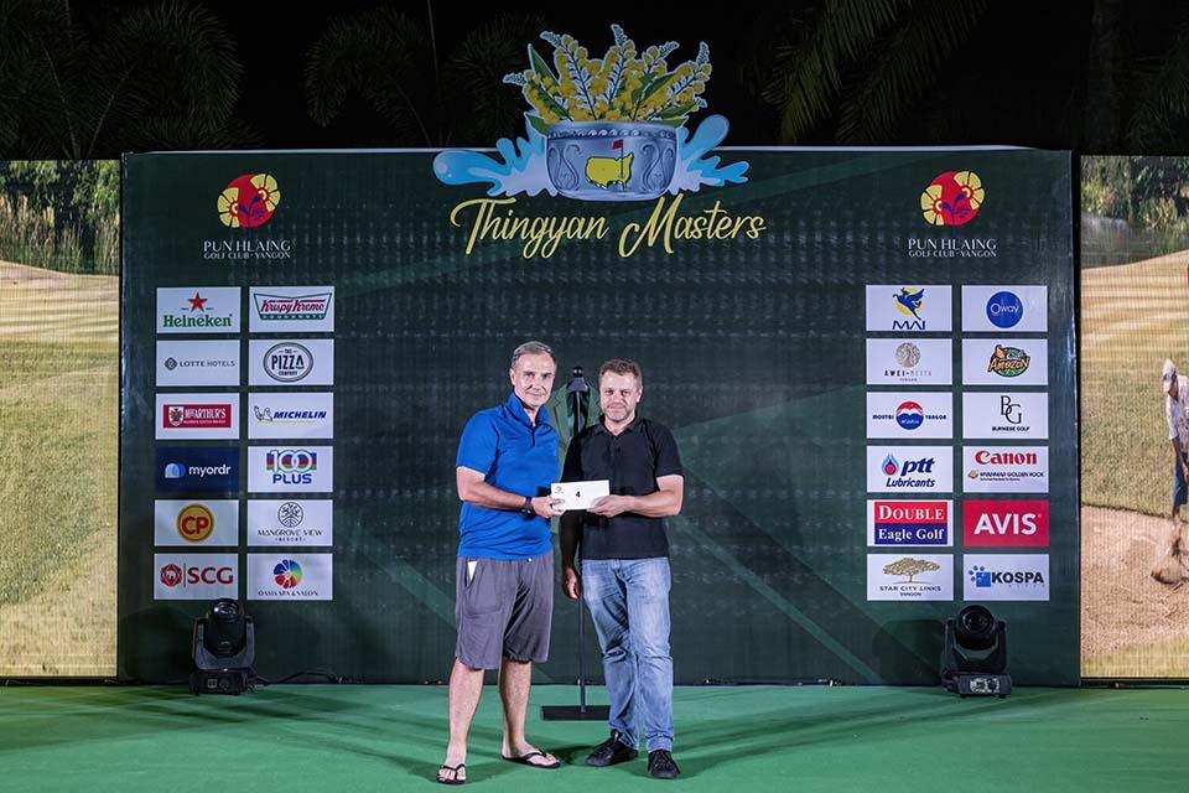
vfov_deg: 43.6
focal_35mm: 30
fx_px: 991
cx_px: 594
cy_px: 396
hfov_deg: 61.9
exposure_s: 1/200
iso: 800
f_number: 3.5
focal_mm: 30
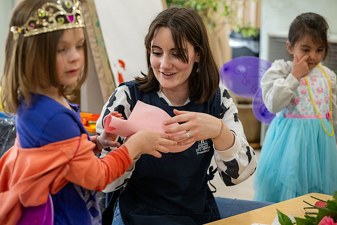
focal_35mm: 50
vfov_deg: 27.0
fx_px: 468
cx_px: 168
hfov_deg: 39.6
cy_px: 112
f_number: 2.8
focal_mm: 50
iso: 1600
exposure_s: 1/500
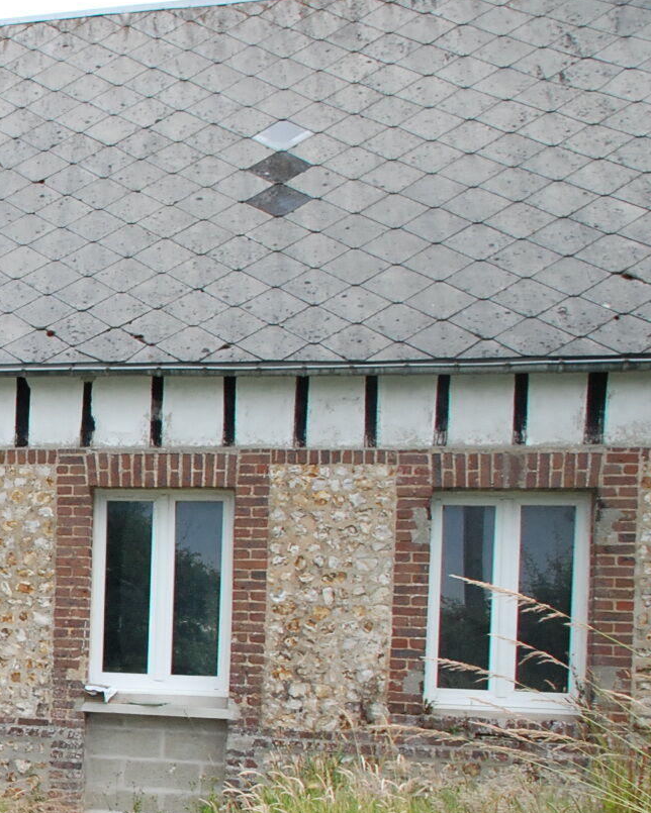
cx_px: -303
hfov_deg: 21.3
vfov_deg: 30.4
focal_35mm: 61
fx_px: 1469
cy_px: 616
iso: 640
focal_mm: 18
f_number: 13
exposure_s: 1/200
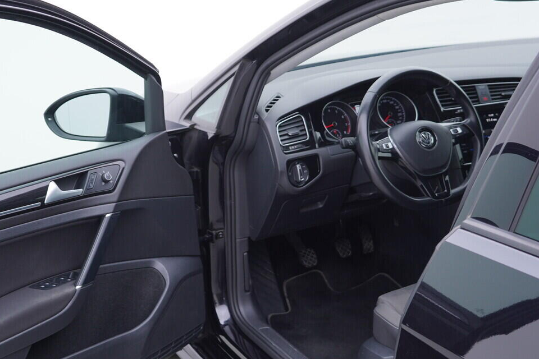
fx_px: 808
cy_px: 215
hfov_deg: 36.8
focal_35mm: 54
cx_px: 243
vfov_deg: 25.0
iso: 125
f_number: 3.2
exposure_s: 1/50
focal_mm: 24
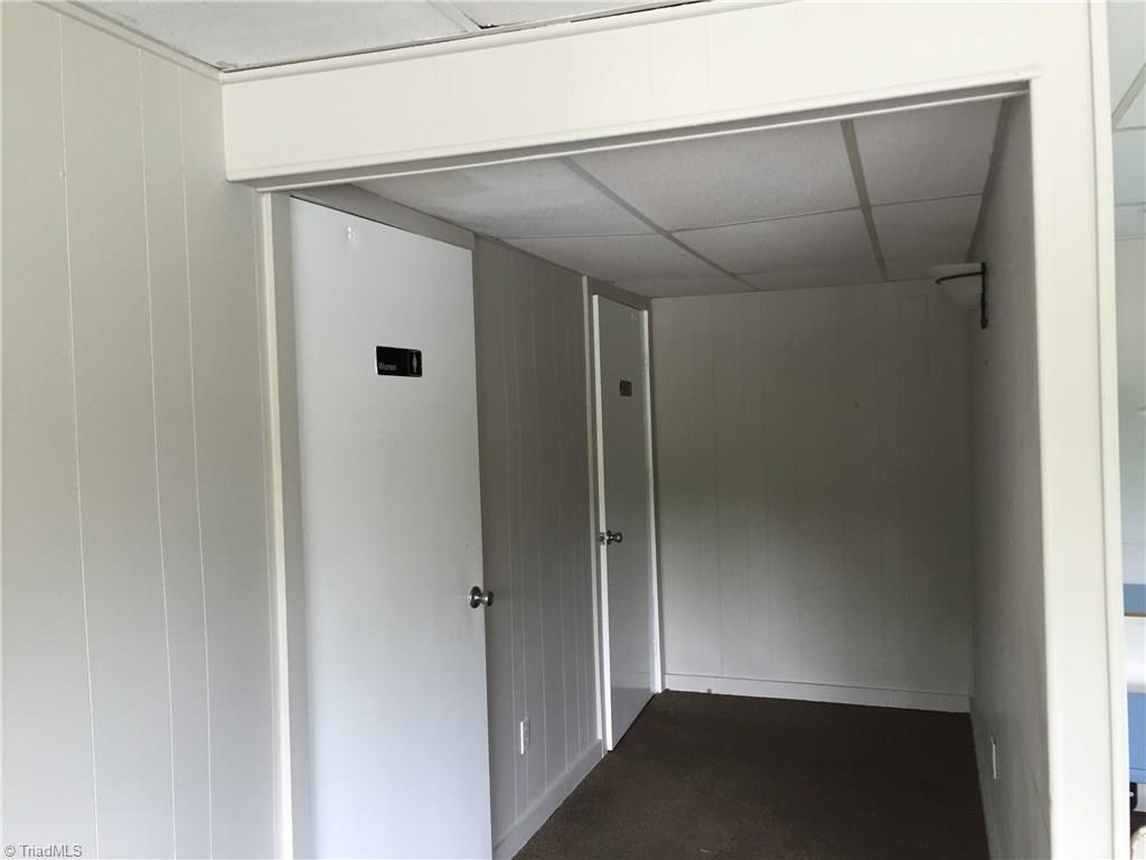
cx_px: 573
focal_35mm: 29
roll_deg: +1.1
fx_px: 960
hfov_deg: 61.7
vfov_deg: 48.2
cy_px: 430
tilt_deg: -2.0
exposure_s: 1/30
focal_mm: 4.15
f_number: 2.2
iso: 100
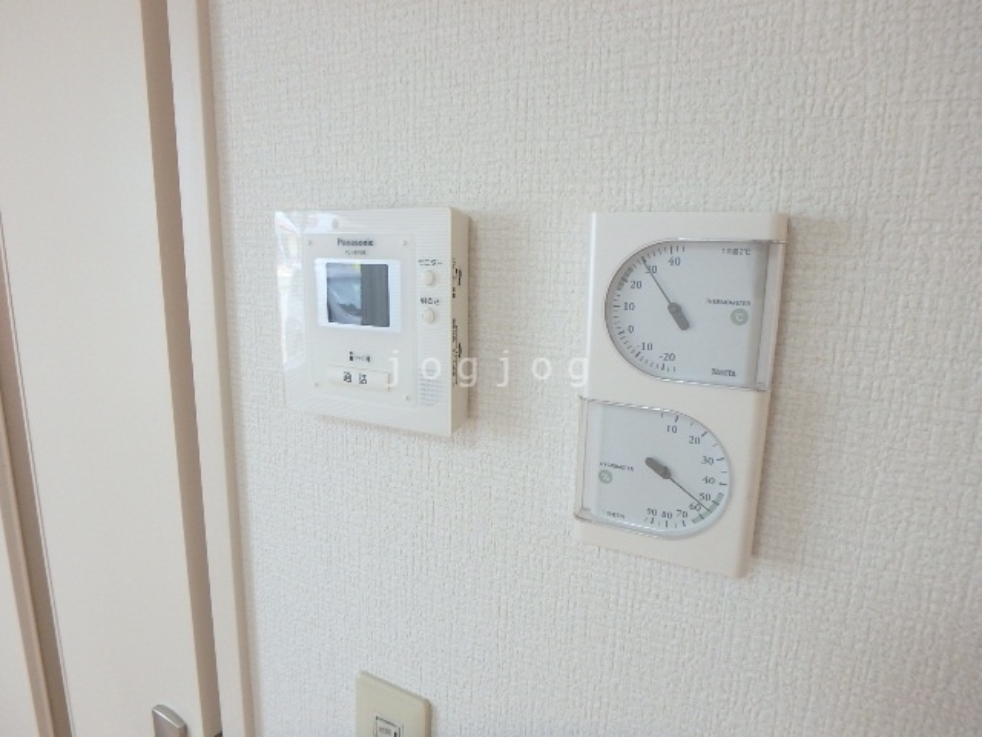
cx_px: 491
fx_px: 596
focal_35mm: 21
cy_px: 368
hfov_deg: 79.0
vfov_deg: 63.4
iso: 200
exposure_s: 1/40
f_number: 3.5
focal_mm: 3.7
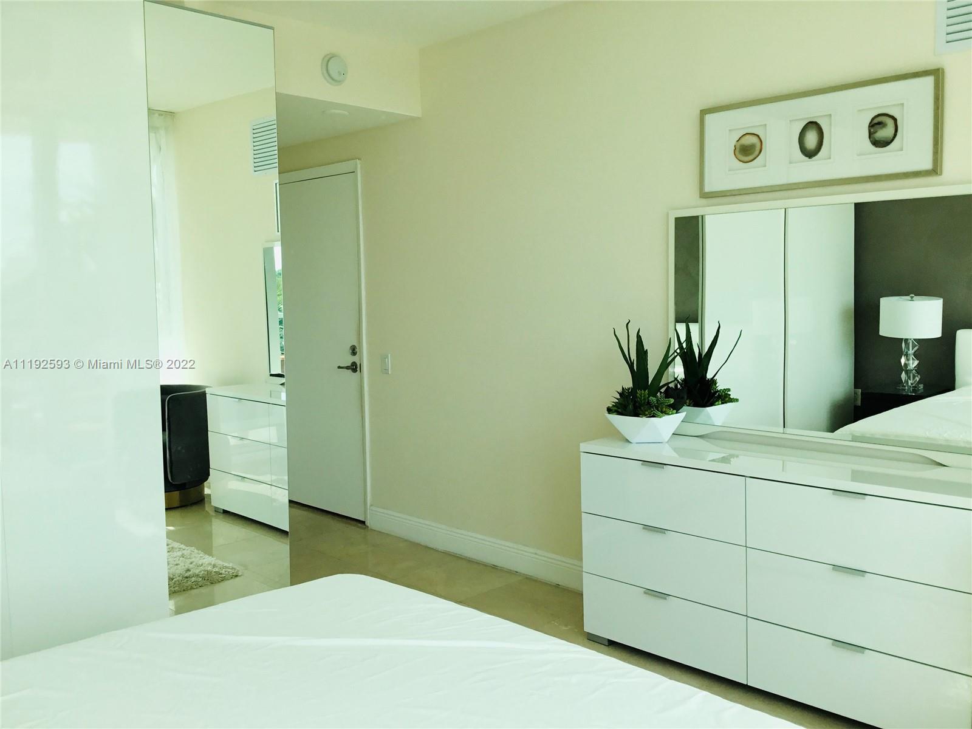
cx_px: 486
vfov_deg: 45.4
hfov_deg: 58.4
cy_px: 364
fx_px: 870
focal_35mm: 31
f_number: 2.4
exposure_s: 1/354
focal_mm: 3.3
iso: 25
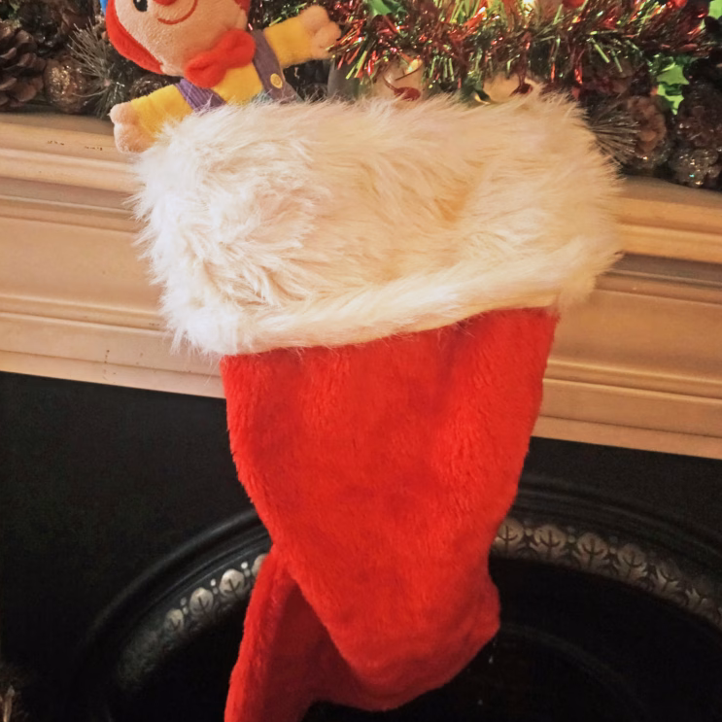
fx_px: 661
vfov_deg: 57.1
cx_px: 351
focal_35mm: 28
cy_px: 311
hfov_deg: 57.3
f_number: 1.7
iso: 800
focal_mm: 6.3
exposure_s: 1/10
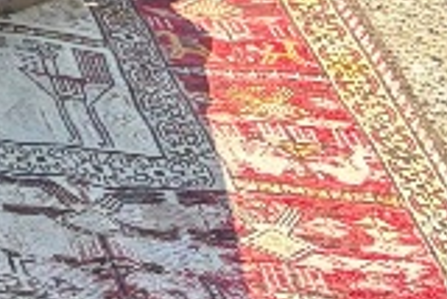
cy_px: -1372
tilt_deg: -0.9
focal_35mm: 203
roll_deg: -1.2
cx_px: -539
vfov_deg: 5.0
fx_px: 2523
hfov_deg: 9.3
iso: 64
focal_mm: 5.96
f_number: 1.6
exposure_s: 1/1217
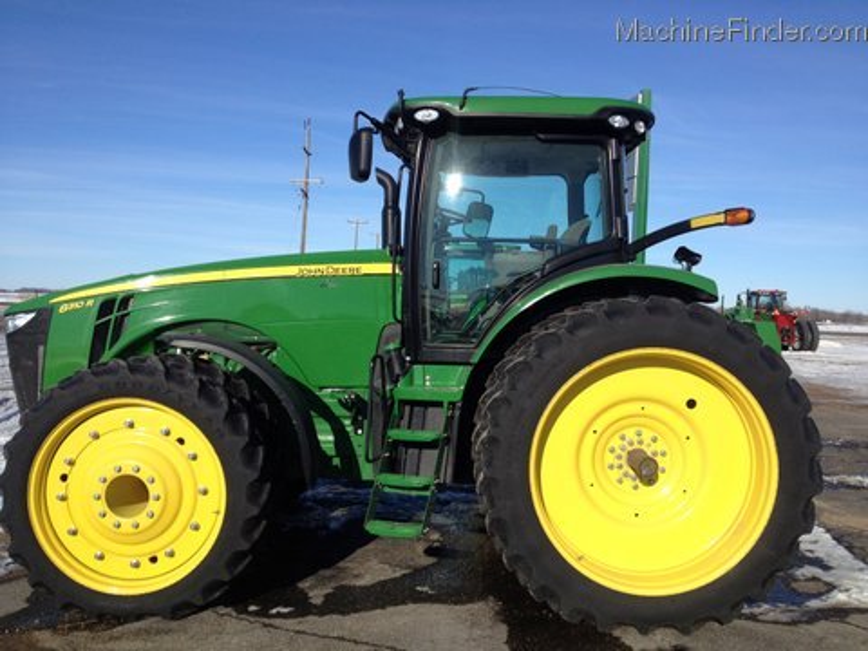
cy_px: 326
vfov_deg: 40.7
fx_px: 878
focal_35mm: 35
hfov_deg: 52.6
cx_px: 434
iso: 64
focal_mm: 4.28
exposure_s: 1/2513
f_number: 2.4
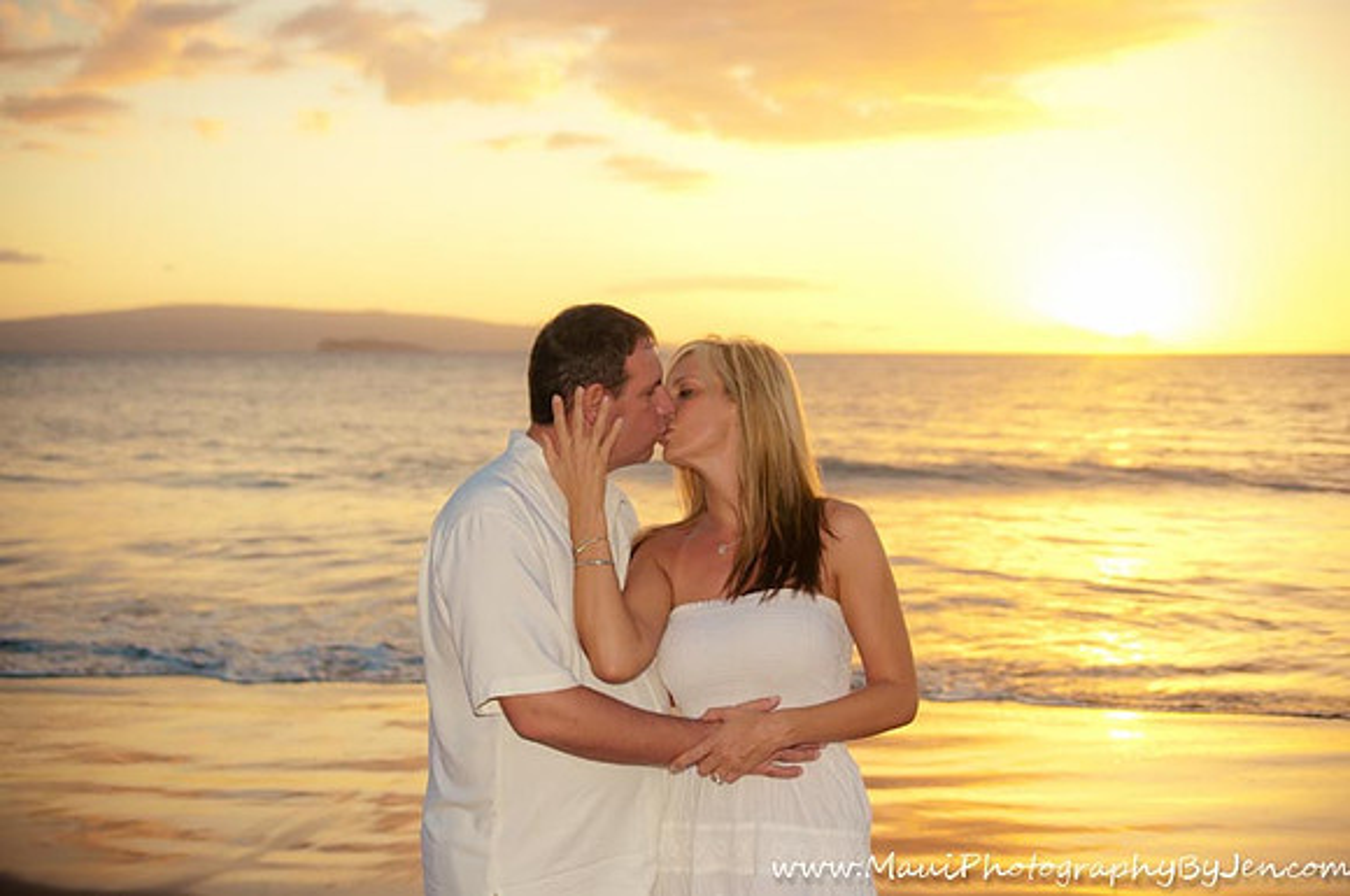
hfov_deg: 41.2
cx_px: 675
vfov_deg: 28.0
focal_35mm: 48
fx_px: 1797
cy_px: 448
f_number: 2.8
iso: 400
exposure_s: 1/800
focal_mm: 32
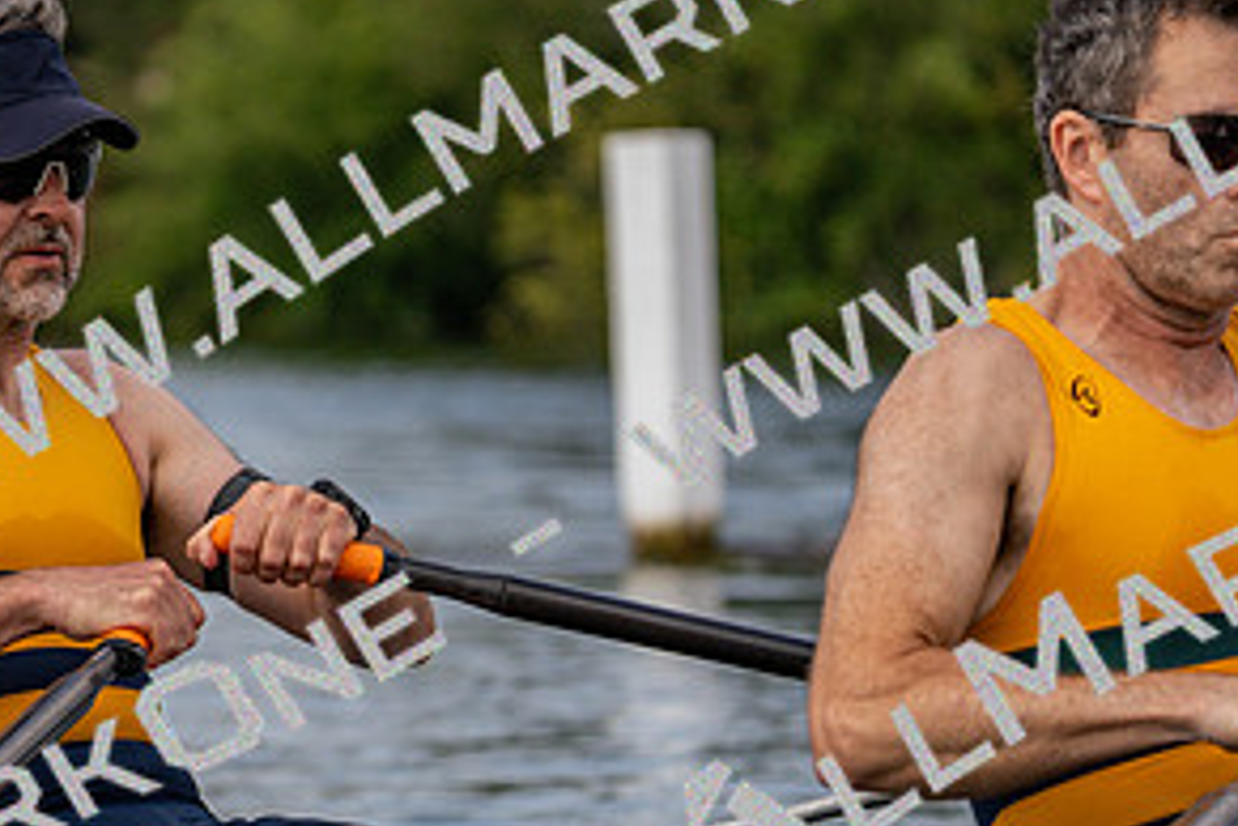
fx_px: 13720
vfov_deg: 3.4
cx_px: 319
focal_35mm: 399
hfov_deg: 5.2
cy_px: 560
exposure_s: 1/1600
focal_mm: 200
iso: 320
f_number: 5.6
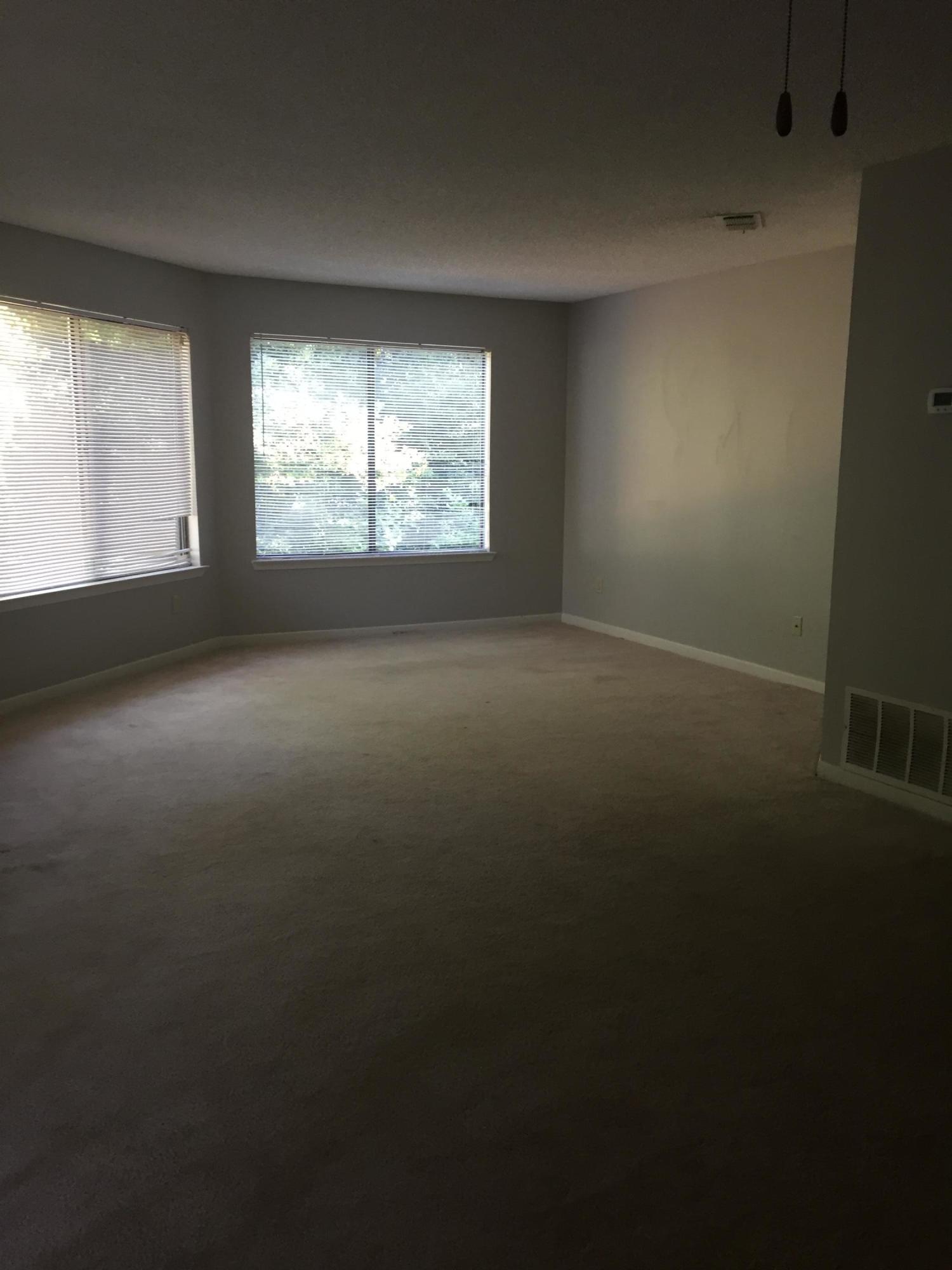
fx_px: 1063
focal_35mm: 29
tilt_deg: -8.7
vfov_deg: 61.7
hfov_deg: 48.2
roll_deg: +0.2
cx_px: 476
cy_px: 635
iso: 80
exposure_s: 1/30
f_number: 2.2
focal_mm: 4.15
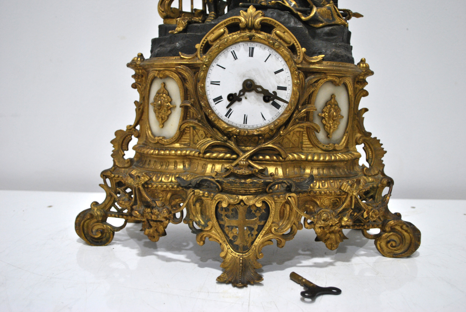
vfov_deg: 40.1
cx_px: 233
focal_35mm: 33
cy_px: 156
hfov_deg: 57.2
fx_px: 428
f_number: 4
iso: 400
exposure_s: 1/40
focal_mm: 22
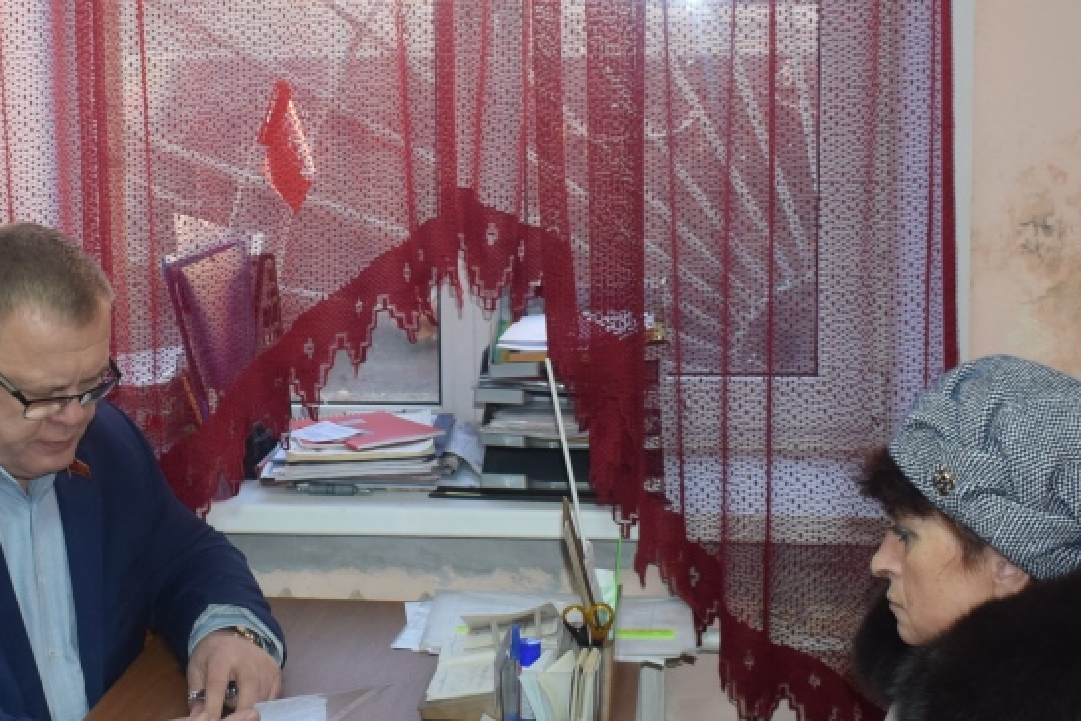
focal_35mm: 59
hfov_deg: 33.4
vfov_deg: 23.0
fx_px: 1770
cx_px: 285
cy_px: 467
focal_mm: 21
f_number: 4.5
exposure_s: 1/80
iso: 800
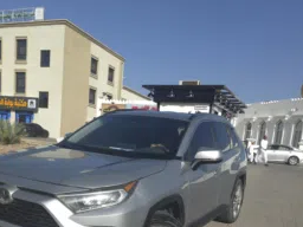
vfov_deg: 37.4
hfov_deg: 51.3
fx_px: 315
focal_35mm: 36
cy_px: 199
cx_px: 138
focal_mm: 6.3
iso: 12
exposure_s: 1/538
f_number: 1.7
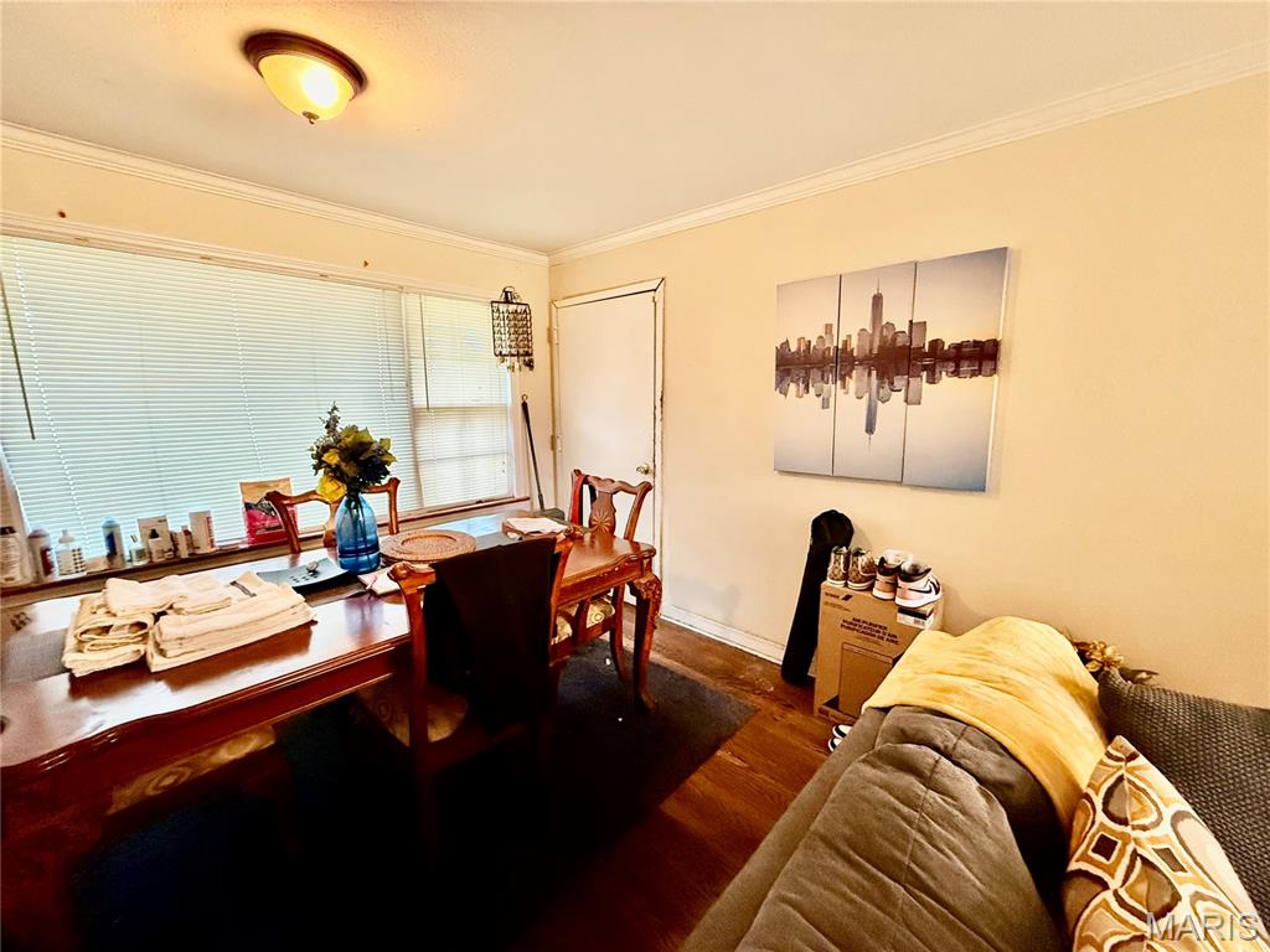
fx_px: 514
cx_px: 635
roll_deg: +0.5
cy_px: 476
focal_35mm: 14
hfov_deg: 102.1
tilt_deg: -8.7
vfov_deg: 85.7
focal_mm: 2.22
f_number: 2.2
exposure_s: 1/60
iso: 1000
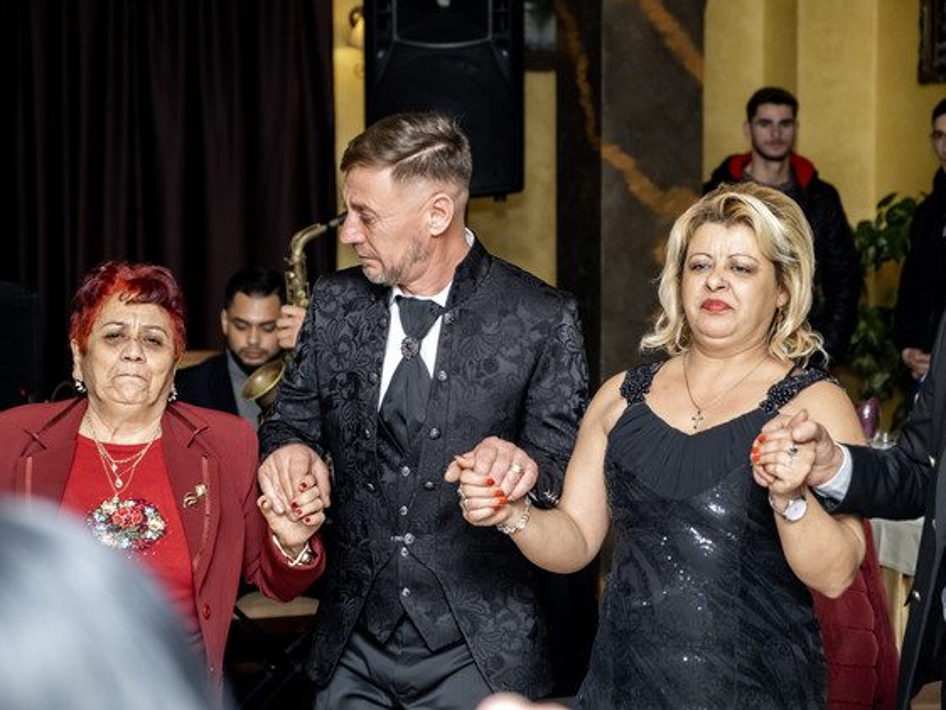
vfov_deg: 16.2
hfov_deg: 21.5
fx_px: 2487
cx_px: 418
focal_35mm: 91
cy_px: 352
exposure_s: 1/160
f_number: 2.8
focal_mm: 55
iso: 800
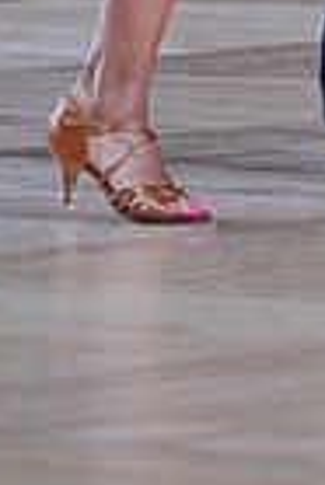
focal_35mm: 732
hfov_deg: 1.9
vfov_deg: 2.8
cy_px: -509
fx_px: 9887
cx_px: 529
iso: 640
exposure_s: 1/400
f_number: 4
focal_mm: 175
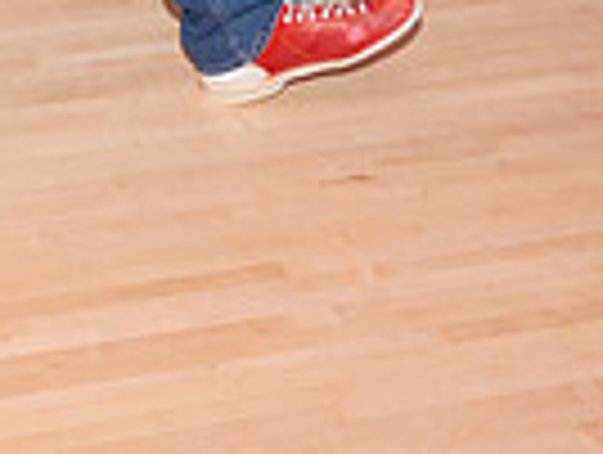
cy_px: -384
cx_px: 76
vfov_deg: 12.5
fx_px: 1885
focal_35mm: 108
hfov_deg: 17.9
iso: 2000
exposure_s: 1/100
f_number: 5.6
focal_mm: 26
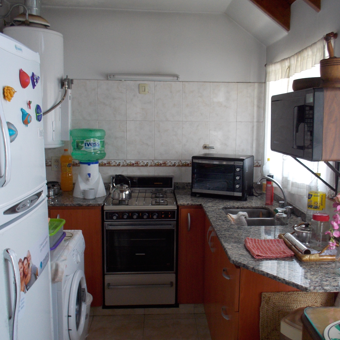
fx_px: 400
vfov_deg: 46.0
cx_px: 187
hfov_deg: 46.0
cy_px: 170
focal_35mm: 36
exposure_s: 1/30
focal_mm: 4.1
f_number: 3.3
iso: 125
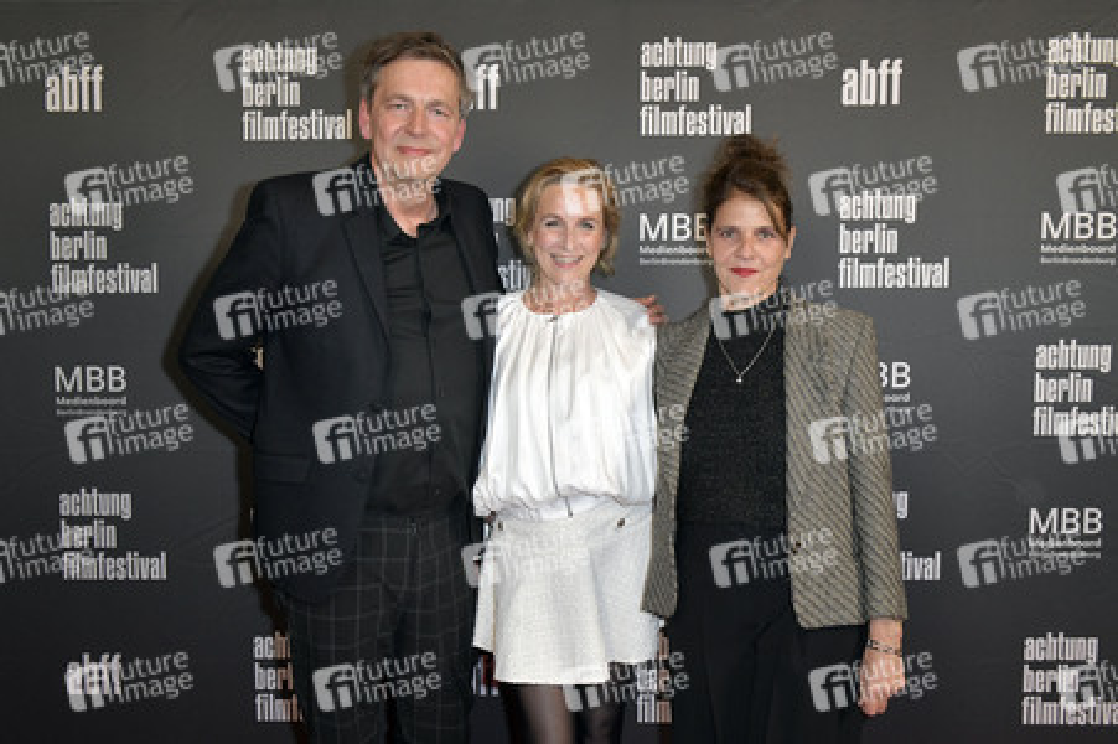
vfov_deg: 42.3
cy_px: 372
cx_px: 559
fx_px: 962
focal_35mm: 31
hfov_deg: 60.3
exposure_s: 1/250
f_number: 6.3
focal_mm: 31
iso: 2000
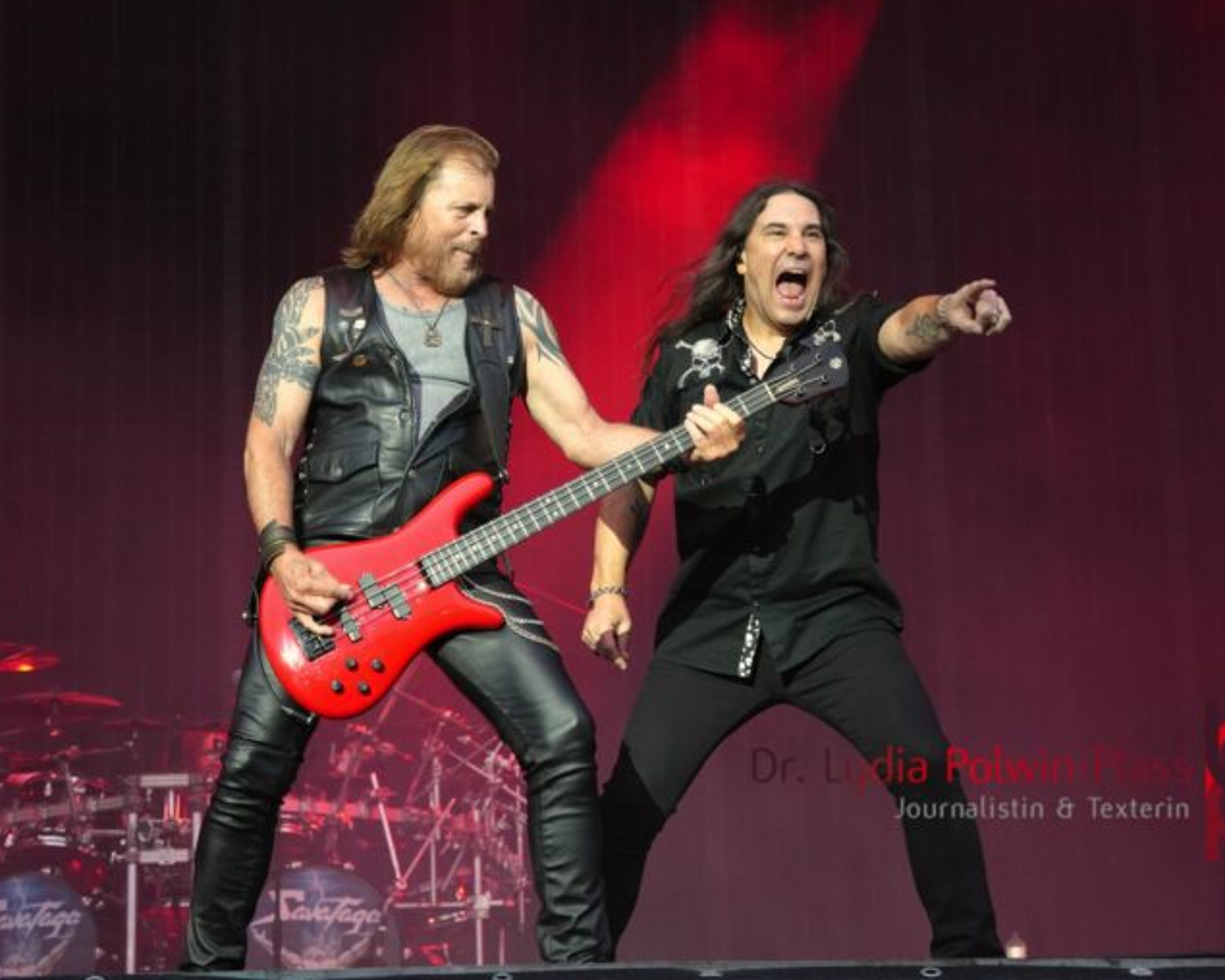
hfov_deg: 20.8
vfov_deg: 16.7
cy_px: 490
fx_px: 3335
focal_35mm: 92
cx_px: 575
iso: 2000
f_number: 4.5
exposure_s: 1/160
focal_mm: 54
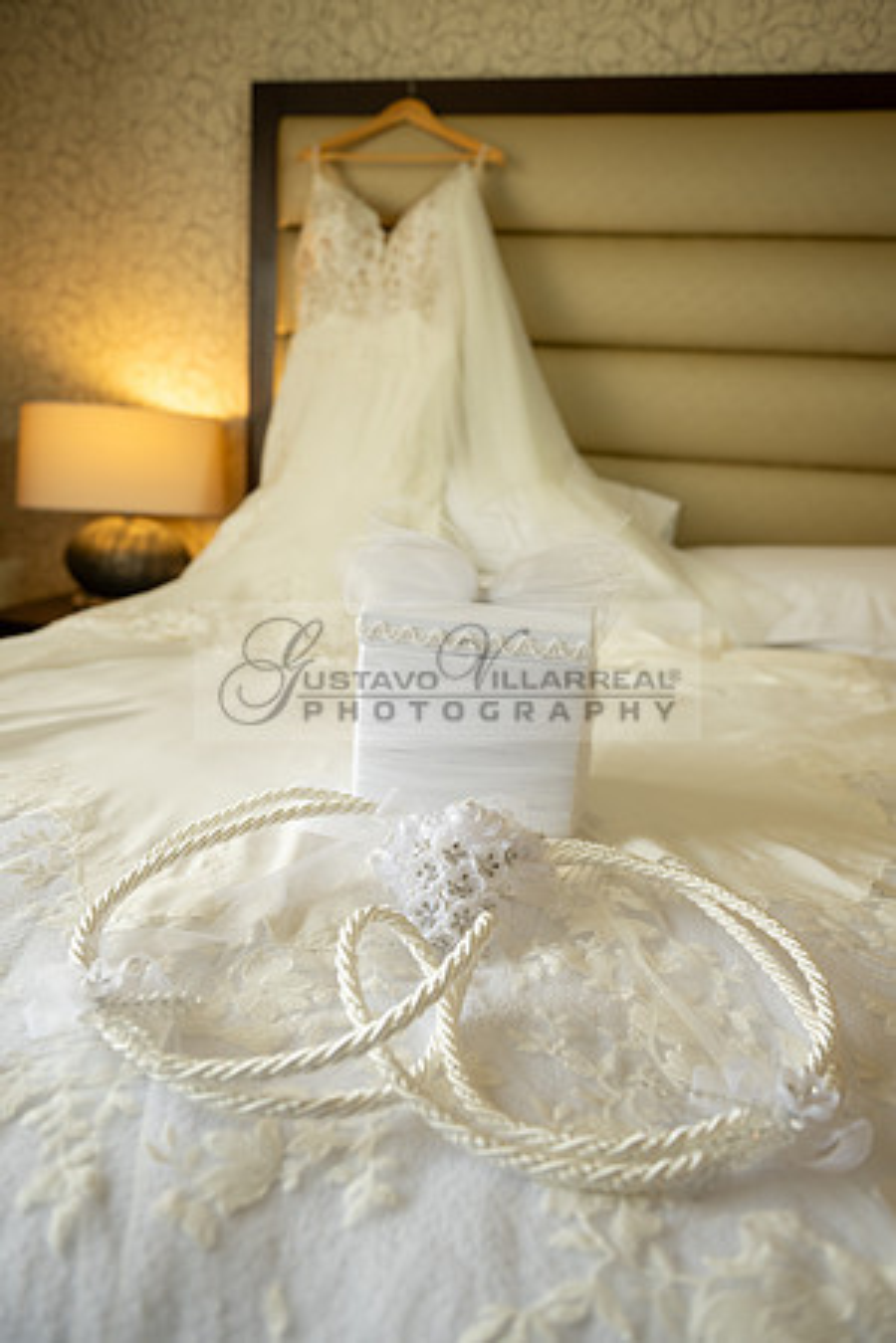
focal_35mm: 27
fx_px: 1008
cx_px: 448
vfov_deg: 67.4
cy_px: 672
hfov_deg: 47.9
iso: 400
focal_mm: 27
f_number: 3.2
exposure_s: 1/200
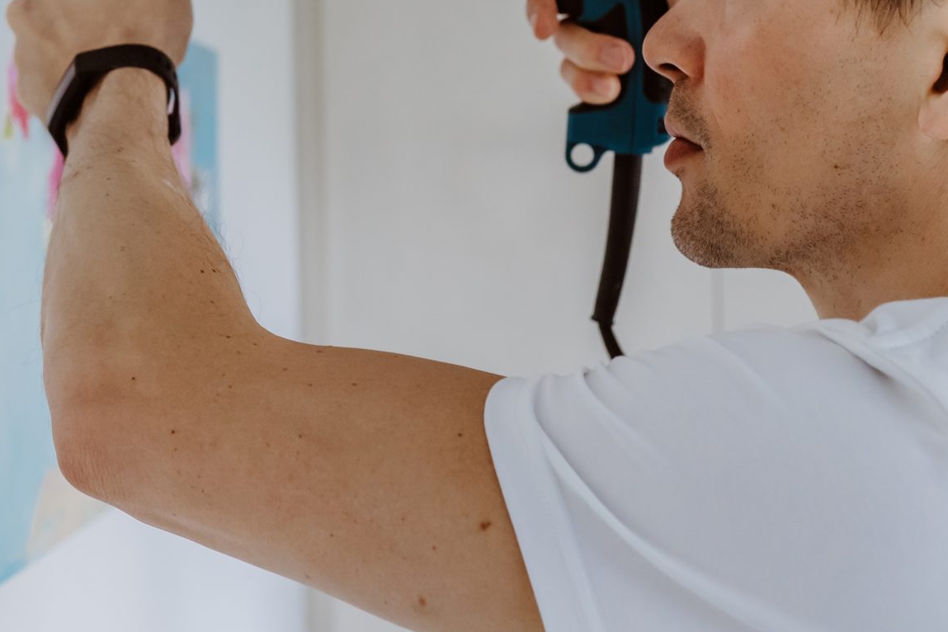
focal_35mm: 78
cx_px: 393
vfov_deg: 17.4
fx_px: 2054
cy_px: 158
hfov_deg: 26.0
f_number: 4
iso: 1600
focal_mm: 35
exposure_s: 1/250
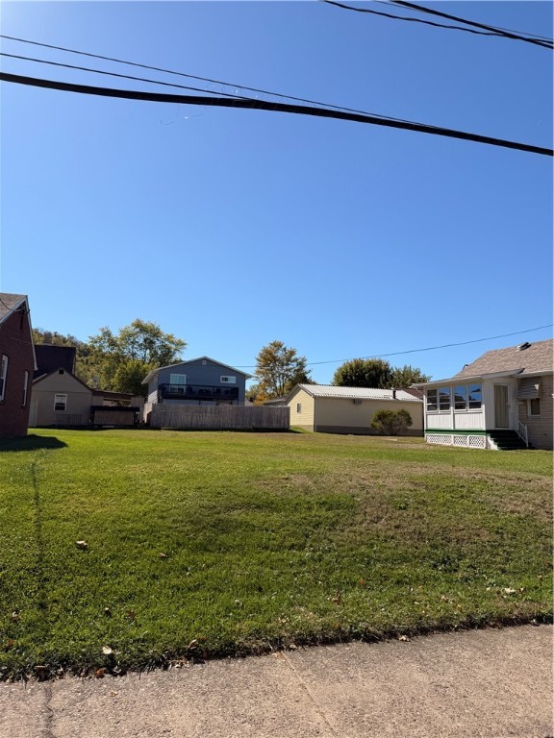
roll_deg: -1.5
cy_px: 369
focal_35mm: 24
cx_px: 277
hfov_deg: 56.8
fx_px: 512
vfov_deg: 71.6
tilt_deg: +8.5
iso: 80
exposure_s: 1/5714
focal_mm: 6.76
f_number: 1.78
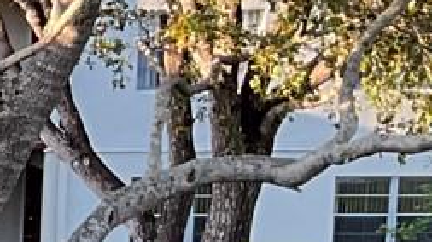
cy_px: 247
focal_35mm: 200
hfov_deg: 8.9
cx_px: -828
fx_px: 2290
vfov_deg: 6.0
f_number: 1.8
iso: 25
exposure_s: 1/130
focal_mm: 3
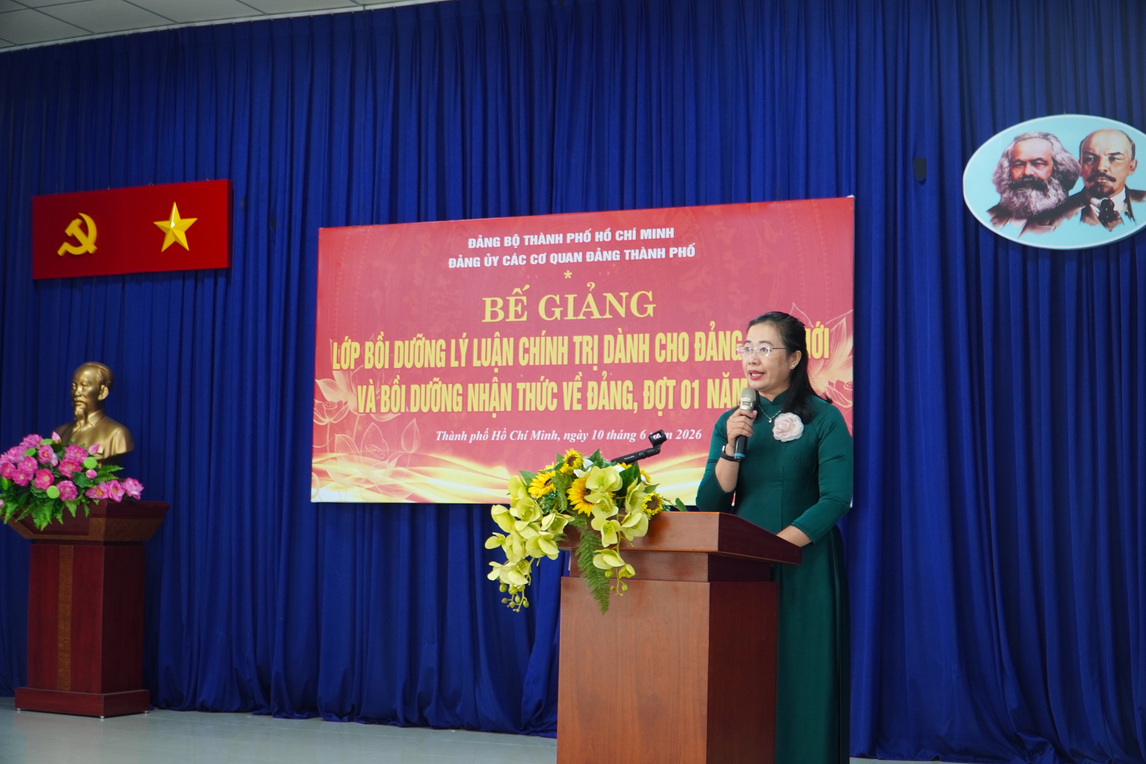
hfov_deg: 40.0
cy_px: 382
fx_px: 1576
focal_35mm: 50
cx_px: 573
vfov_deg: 27.3
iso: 640
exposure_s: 1/50
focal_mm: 33
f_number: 4
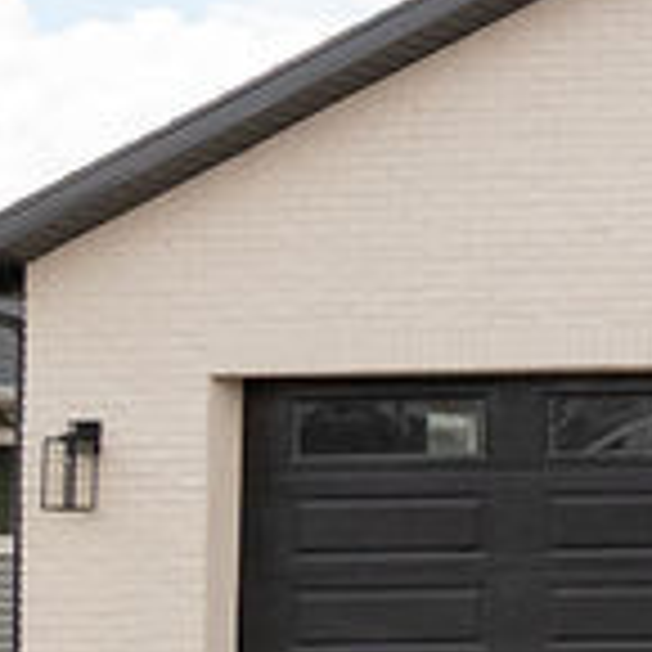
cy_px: 389
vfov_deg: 13.8
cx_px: 2185
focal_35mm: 126
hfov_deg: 9.4
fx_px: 2685
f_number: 5.6
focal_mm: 14
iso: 400
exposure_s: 1/500
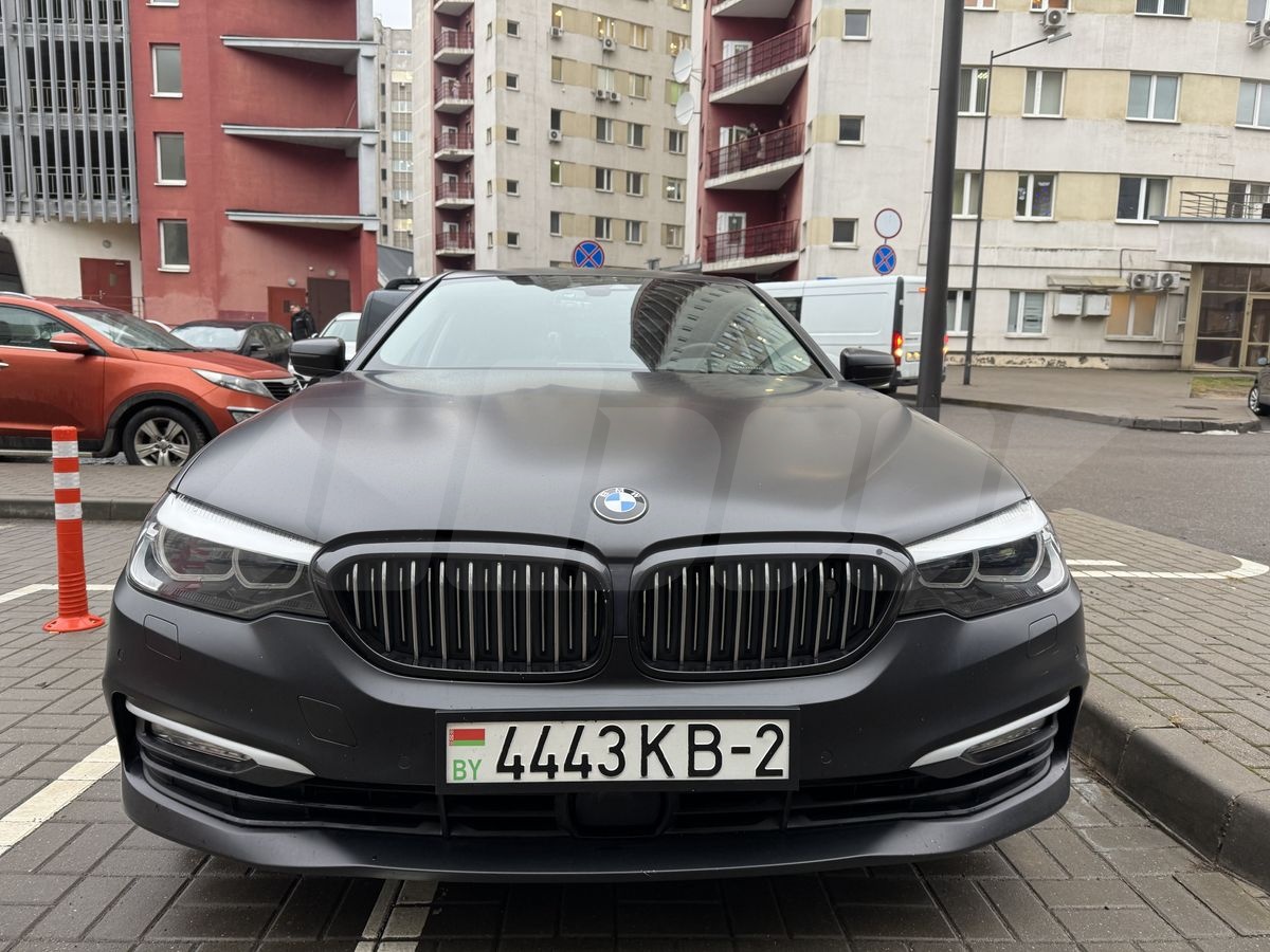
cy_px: 476
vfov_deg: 56.8
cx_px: 635
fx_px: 881
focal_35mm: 24
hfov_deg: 71.6
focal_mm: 6.76
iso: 160
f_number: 1.78
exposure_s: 1/101
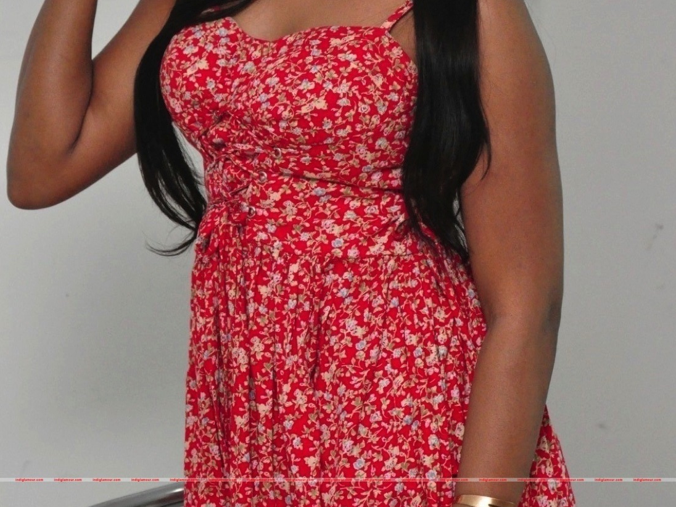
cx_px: 338
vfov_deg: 11.0
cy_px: 112
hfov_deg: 14.6
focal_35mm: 135
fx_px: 2636
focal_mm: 62
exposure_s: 1/125
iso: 3200
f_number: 6.3
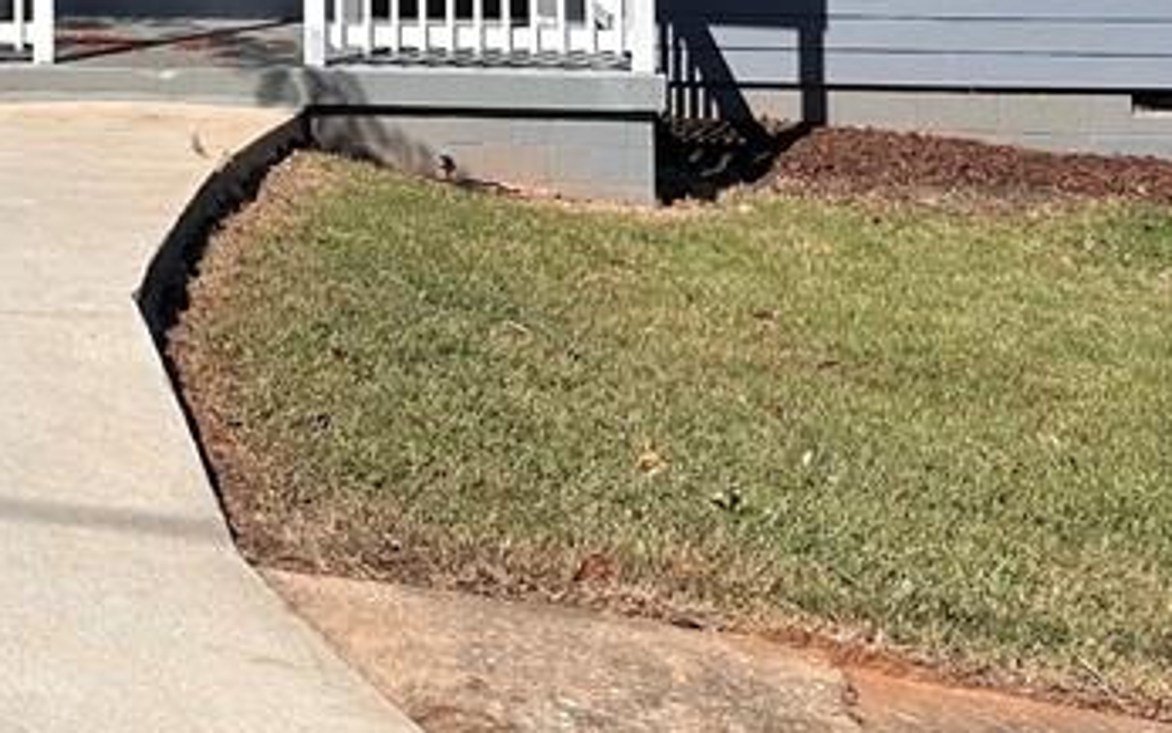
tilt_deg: +2.6
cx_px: 186
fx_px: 2396
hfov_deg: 26.8
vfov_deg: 16.2
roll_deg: -0.5
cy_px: -287
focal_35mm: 75
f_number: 1.78
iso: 80
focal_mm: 6.86
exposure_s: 1/6211
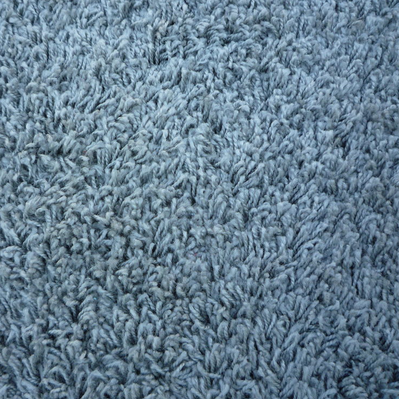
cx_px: 145
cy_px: 197
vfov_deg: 46.0
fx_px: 469
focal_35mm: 36
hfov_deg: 45.6
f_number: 3.5
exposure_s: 1/100
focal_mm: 5.2
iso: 100
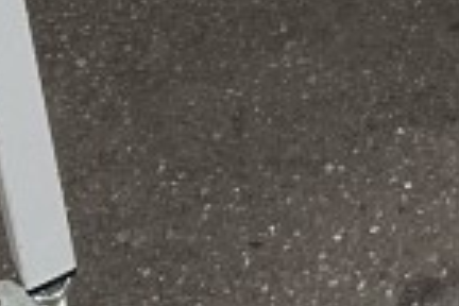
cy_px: -733
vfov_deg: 6.7
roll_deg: -5.9
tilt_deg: -24.8
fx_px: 2257
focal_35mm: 177
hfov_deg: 10.5
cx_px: 972
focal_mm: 6.86
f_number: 1.78
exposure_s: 1/121
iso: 64
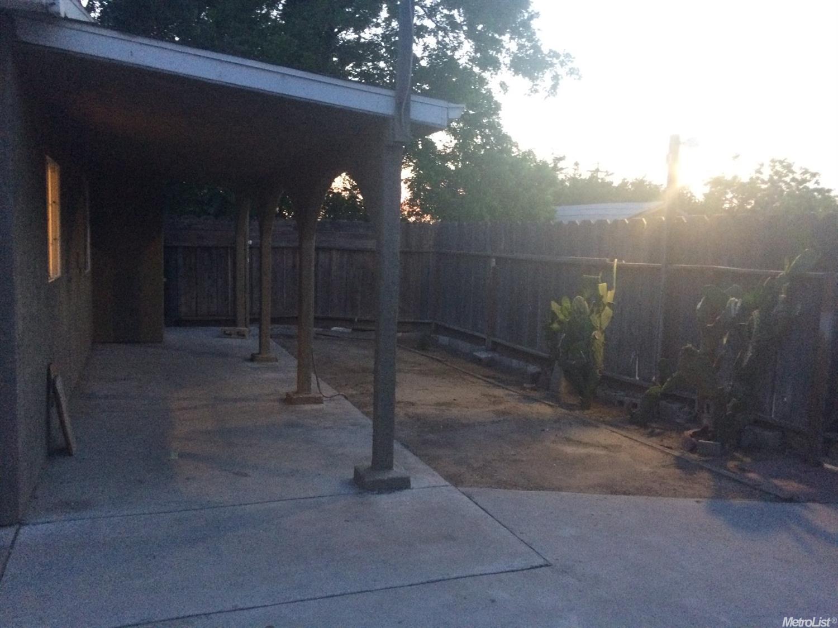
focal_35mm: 29
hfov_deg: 61.7
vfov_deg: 48.2
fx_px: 702
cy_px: 314
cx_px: 419
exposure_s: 1/20
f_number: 2.2
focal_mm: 4.15
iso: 320
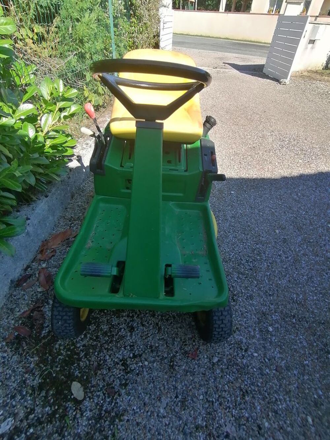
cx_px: 165
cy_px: 220
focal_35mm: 17
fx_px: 216
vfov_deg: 91.0
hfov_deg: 74.7
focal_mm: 2.7
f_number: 2.4
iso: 50
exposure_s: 1/665
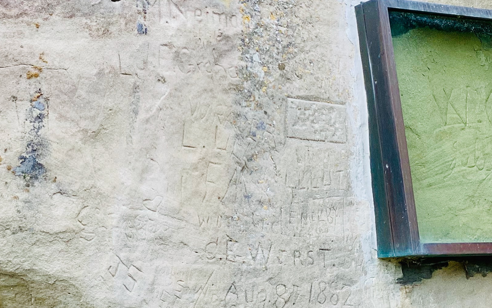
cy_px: -6
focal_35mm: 69
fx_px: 925
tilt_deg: +22.9
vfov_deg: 18.4
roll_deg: +0.9
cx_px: 134
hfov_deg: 29.4
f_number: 1.8
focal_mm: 4.25
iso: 25
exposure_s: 1/340
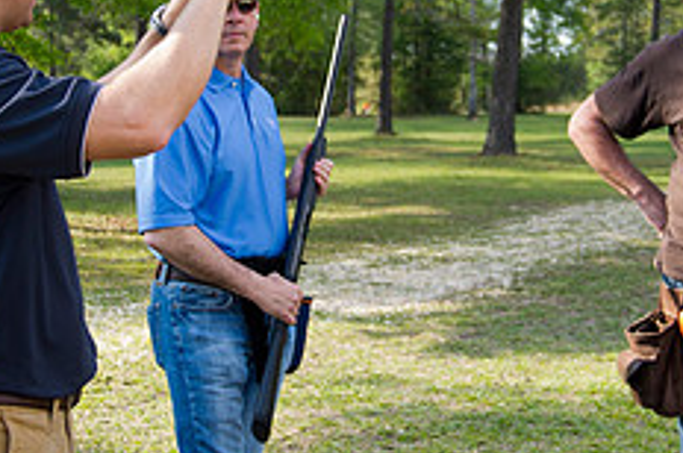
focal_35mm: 85
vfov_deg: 15.9
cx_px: 389
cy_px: 100
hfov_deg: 23.9
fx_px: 1610
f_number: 5
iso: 100
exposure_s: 1/125
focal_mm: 34
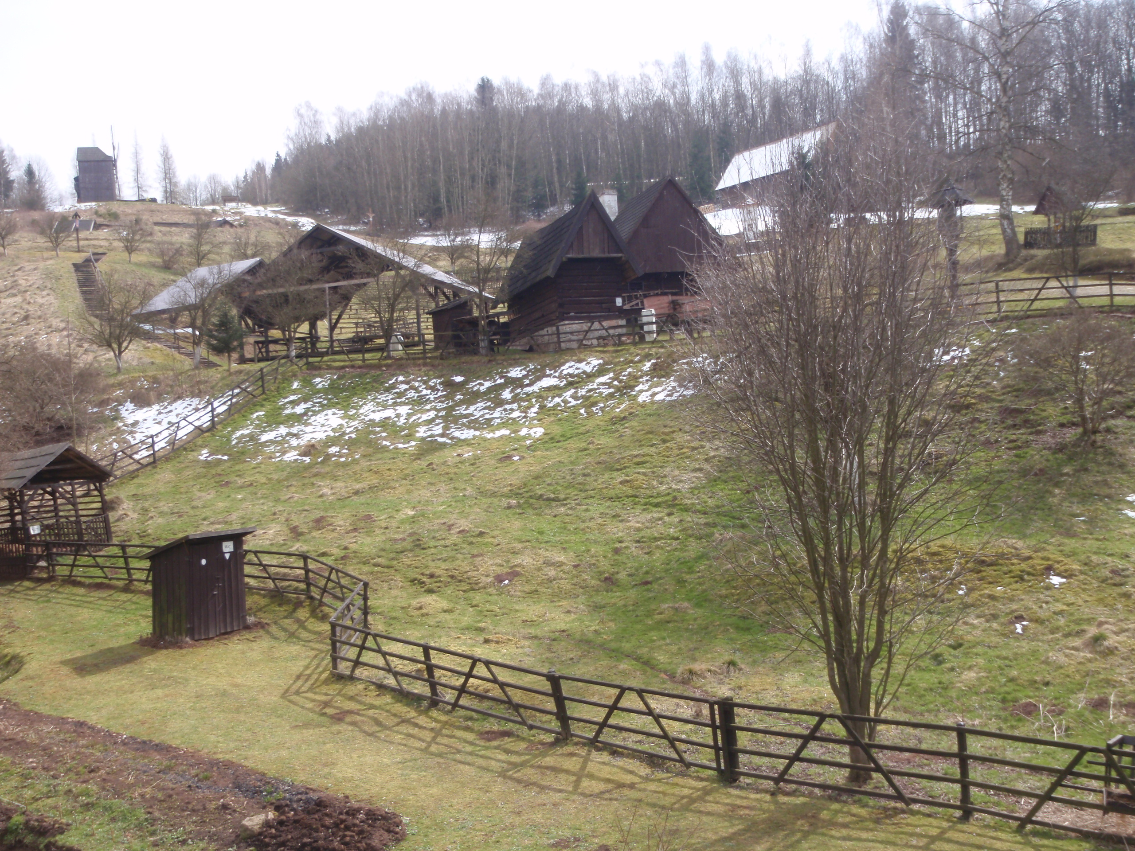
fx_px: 1180
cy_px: 426
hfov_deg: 51.4
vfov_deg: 39.7
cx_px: 568
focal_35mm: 36
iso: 64
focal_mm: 6.53
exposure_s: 1/100
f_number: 6.3
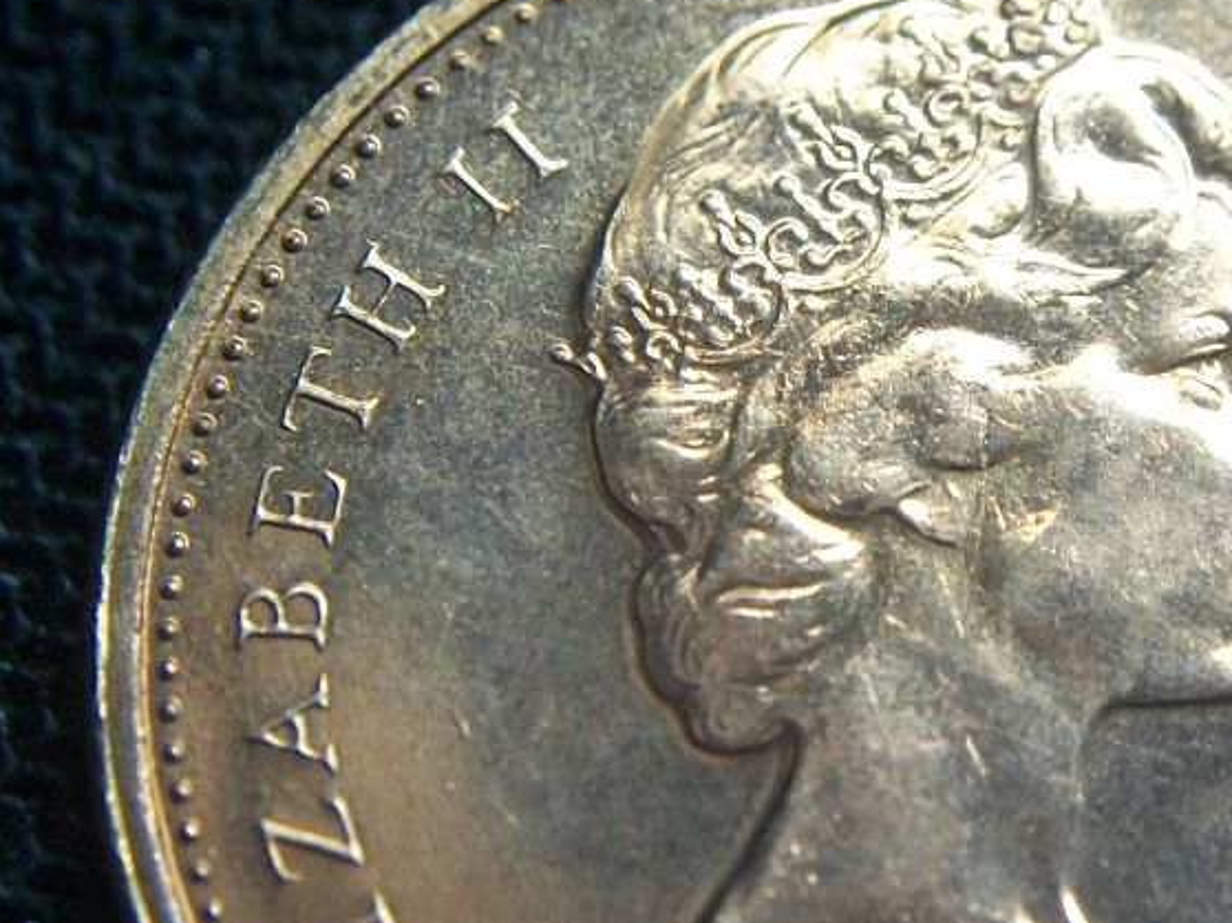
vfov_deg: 10.7
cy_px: 654
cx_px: 923
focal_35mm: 138
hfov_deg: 14.2
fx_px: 4909
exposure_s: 1/20
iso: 160
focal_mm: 13.7
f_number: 4.6
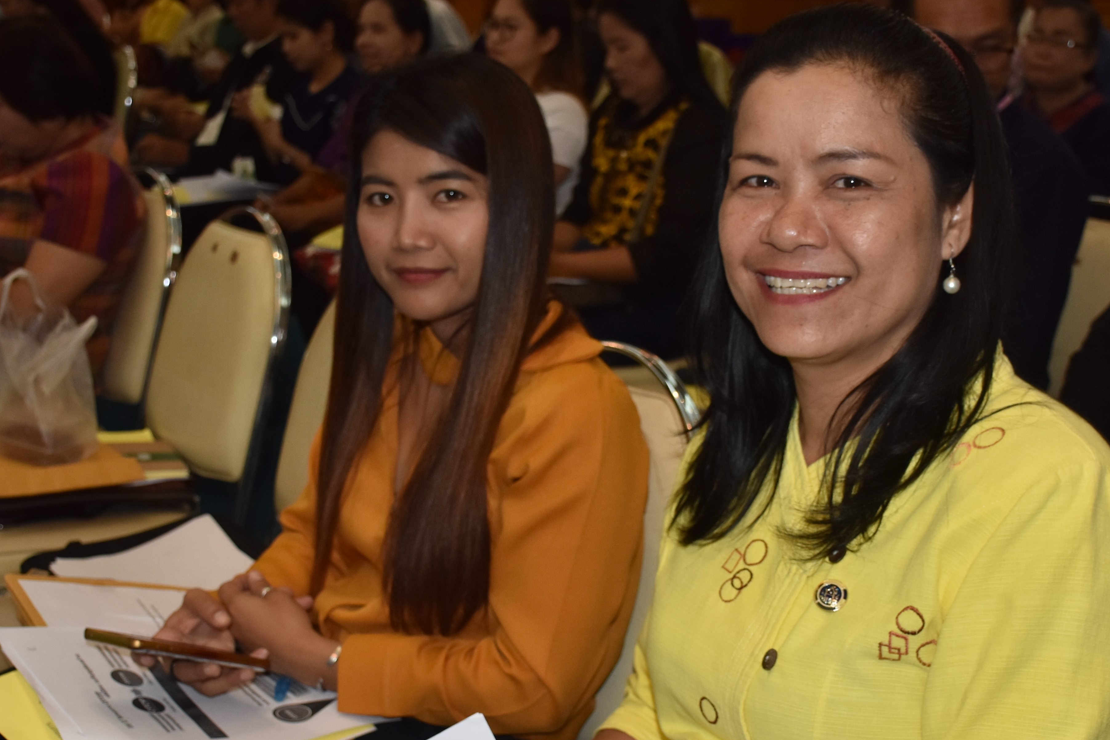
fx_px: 1696
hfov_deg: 36.2
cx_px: 555
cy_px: 475
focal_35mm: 55
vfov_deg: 24.5
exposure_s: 1/60
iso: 400
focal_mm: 22
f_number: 4
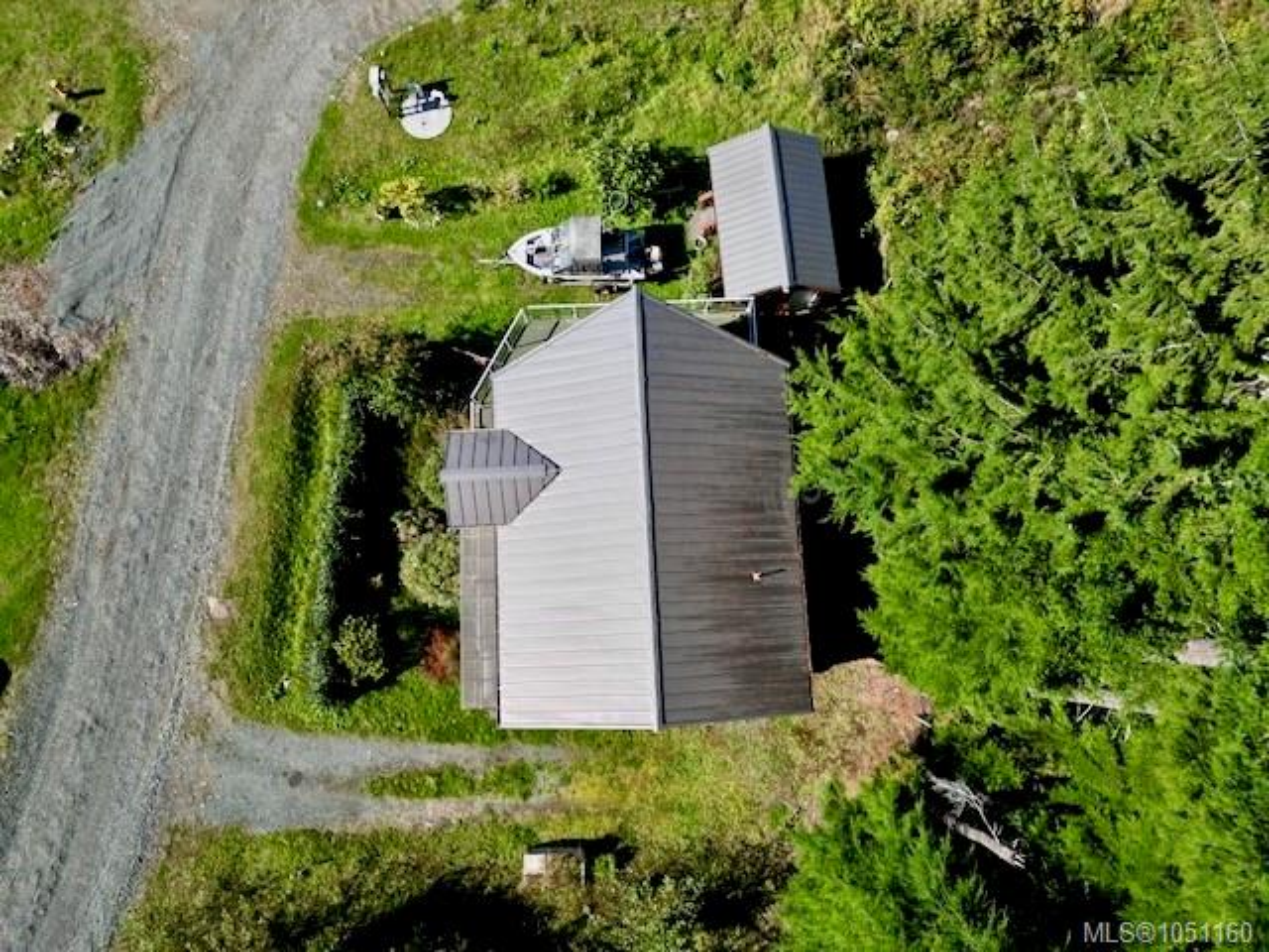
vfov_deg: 56.8
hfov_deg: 71.6
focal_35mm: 24
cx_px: 634
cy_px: 476
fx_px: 880
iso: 100
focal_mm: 6.72
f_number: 1.7
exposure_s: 1/25
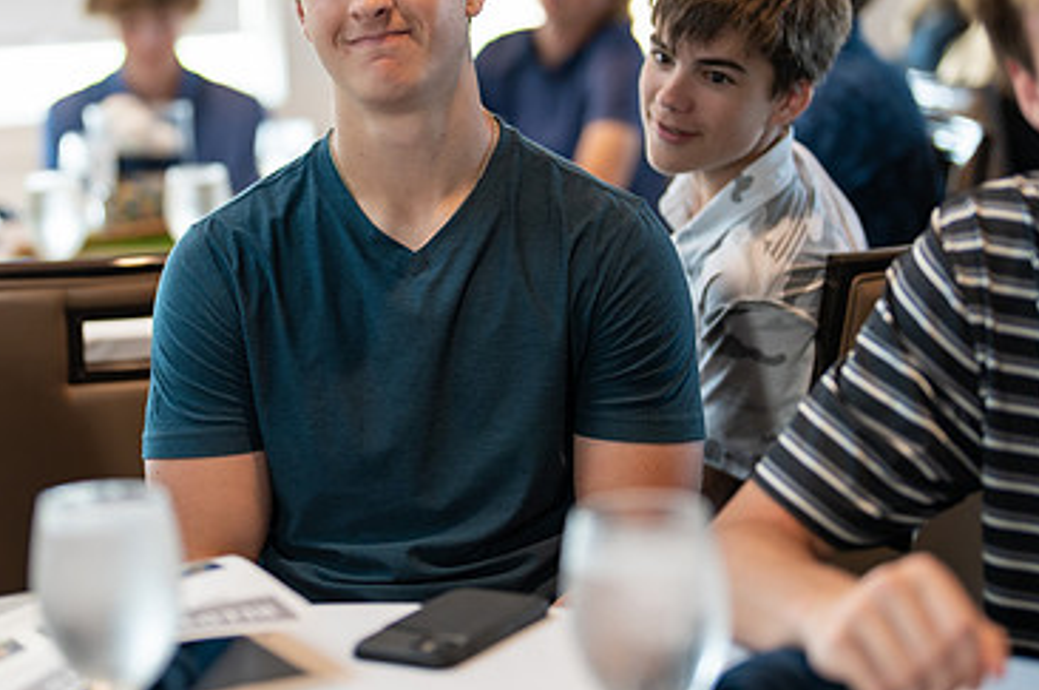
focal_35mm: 80
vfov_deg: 17.0
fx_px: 2306
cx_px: 372
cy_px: 248
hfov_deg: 25.3
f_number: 1.2
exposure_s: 1/320
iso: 250
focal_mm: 50
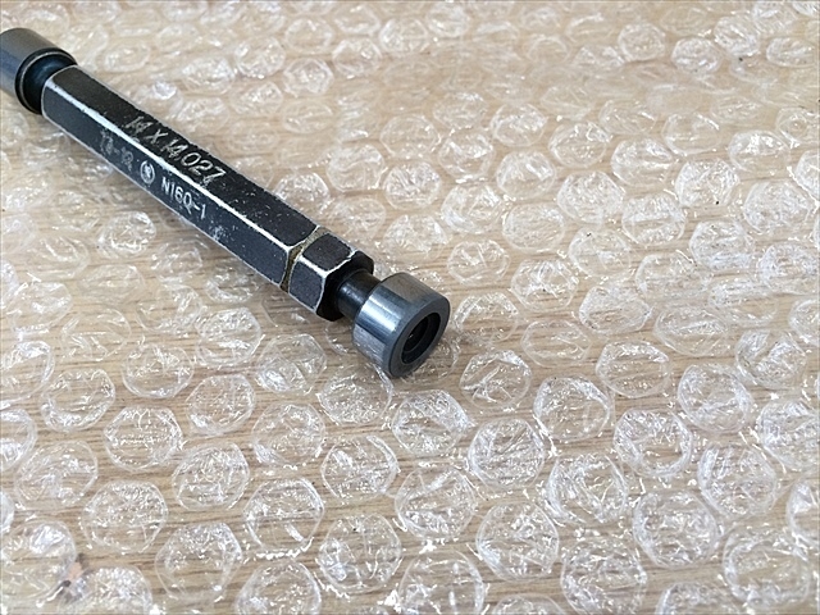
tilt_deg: -54.1
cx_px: 410
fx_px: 687
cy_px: 308
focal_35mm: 29
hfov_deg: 61.7
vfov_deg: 48.2
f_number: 2.2
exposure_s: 1/30
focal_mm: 4.15
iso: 50
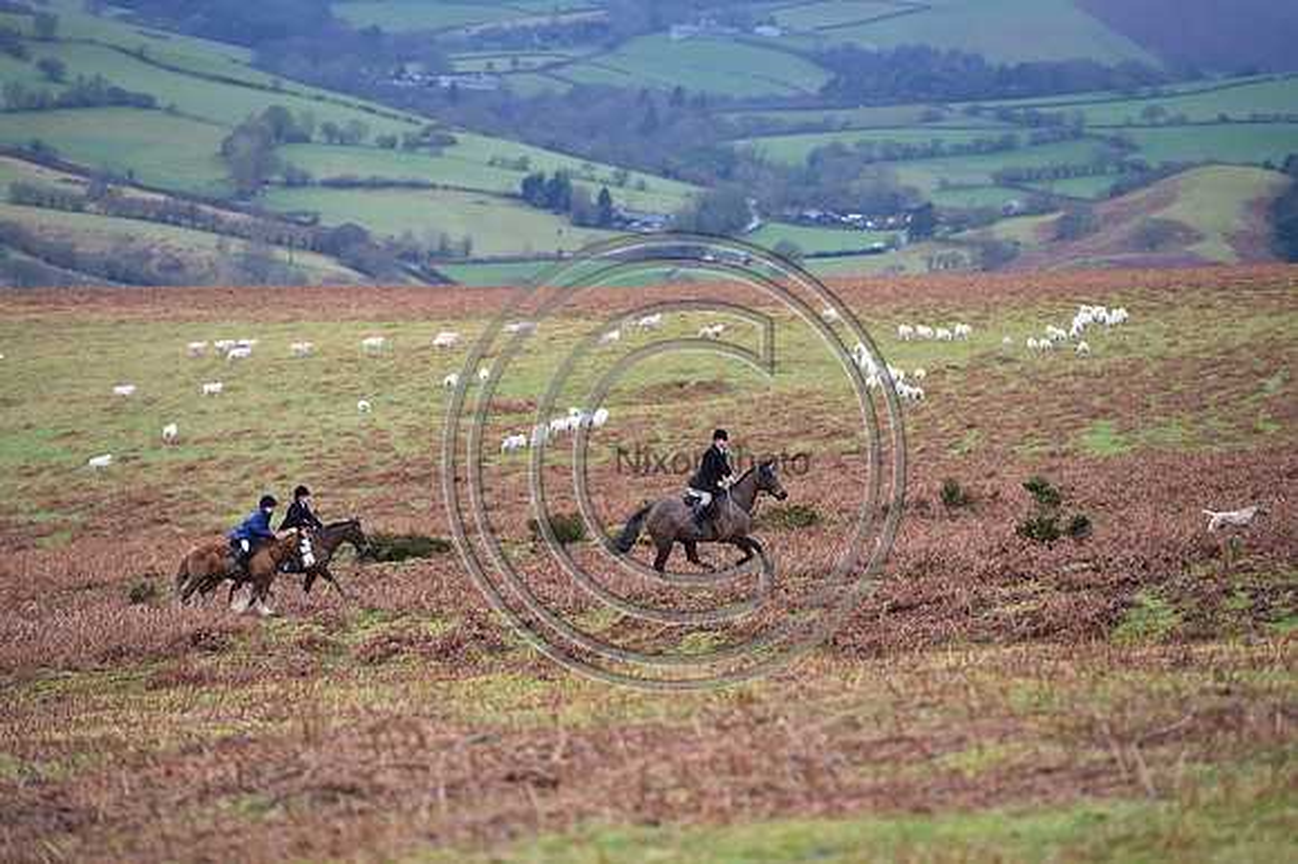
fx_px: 7207
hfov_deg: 10.3
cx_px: 649
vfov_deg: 6.9
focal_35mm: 200
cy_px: 432
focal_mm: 200
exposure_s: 1/800
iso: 1400
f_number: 4.5
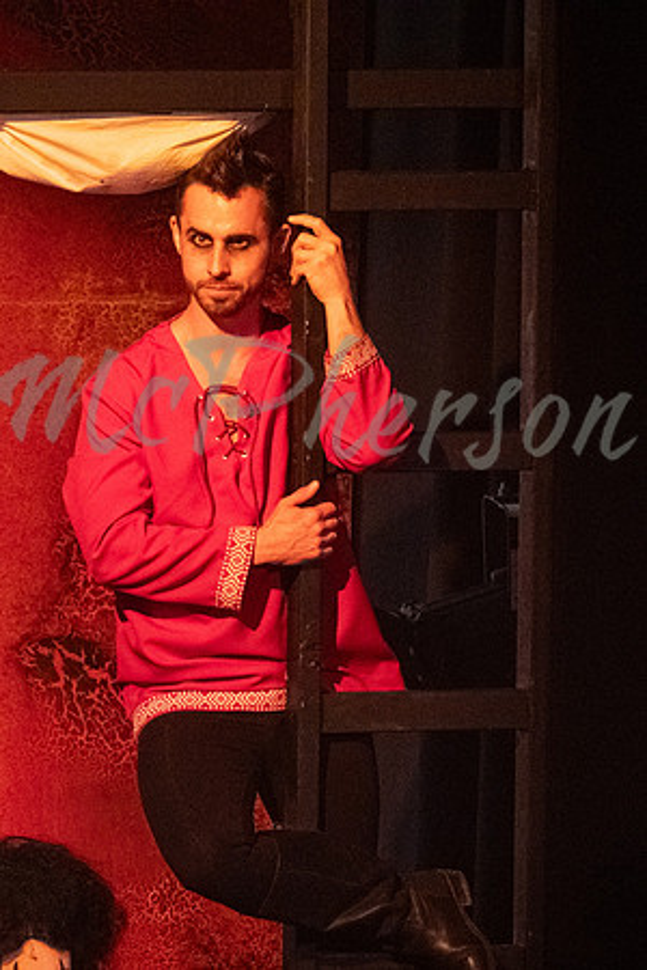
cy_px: 578
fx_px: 8623
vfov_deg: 6.4
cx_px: 252
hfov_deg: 4.3
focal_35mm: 320
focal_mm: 119.2
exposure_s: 1/125
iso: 4000
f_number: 3.6
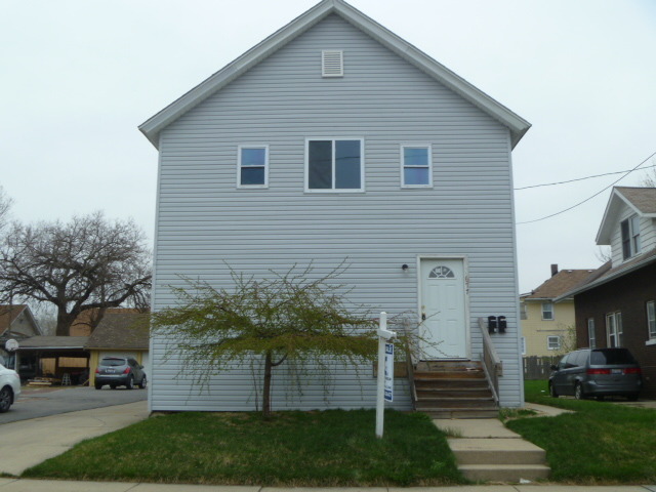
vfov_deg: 40.7
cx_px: 328
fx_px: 663
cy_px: 246
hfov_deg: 52.6
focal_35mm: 35
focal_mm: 6.3
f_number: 5.6
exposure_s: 1/160
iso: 80
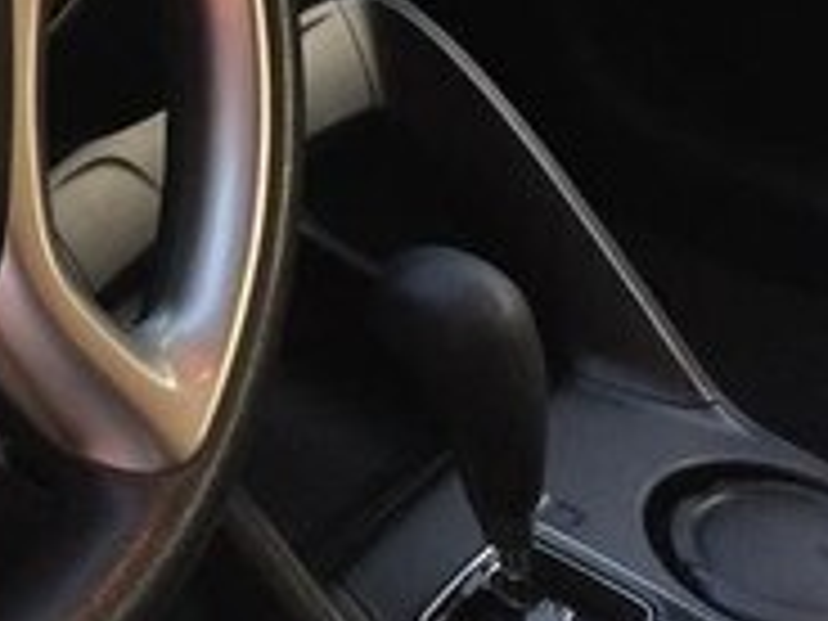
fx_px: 2488
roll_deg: +3.6
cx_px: -310
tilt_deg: -23.2
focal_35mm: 104
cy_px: -200
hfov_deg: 17.5
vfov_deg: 13.7
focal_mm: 4.15
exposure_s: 1/33
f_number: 2.2
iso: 160
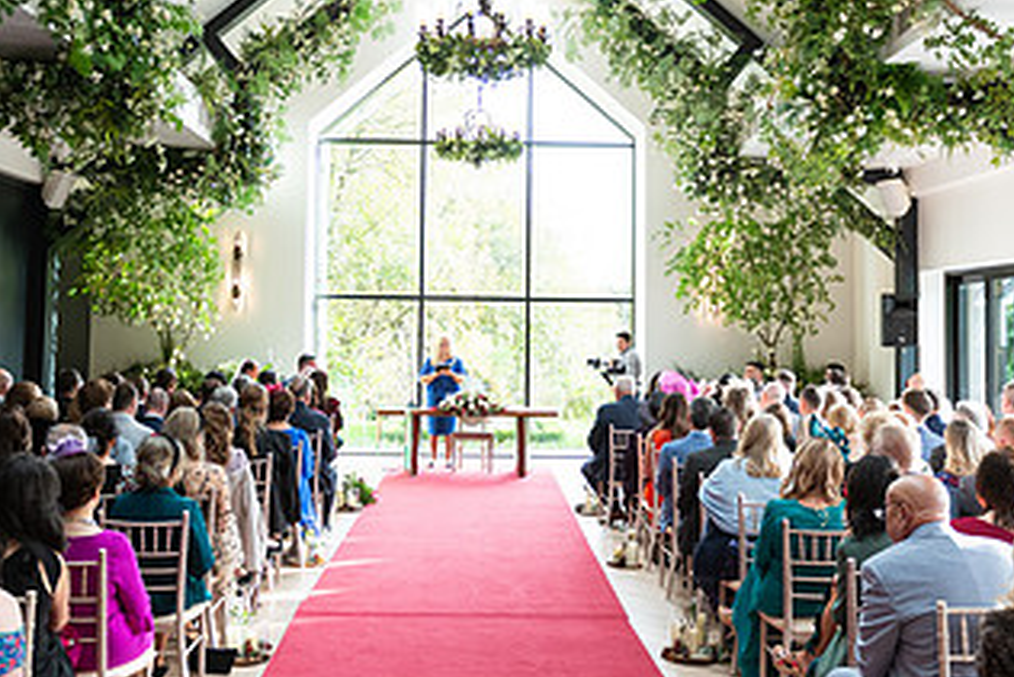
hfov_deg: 44.5
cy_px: 255
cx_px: 491
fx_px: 1240
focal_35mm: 44
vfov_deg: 30.4
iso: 640
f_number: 3.5
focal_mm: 24
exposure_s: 1/160
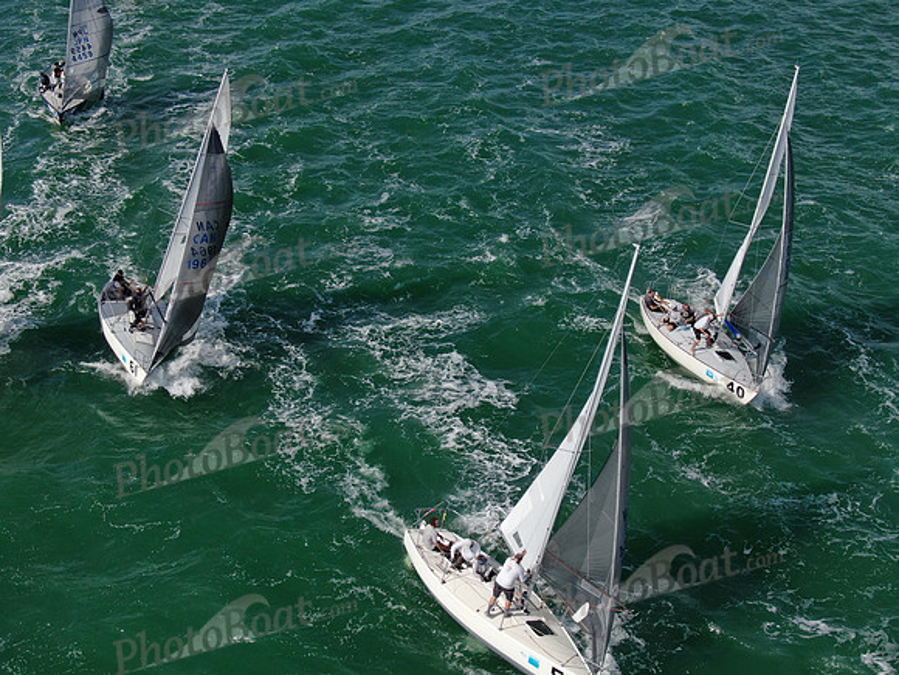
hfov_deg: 39.7
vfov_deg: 30.3
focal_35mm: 48
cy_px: 338
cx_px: 450
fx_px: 1247
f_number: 3.8
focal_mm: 8.6
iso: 100
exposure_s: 1/1250
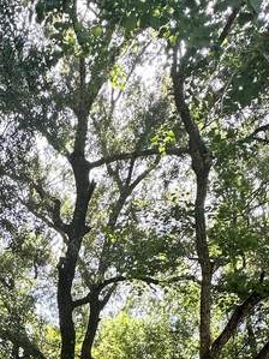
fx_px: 467
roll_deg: -1.6
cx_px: -31
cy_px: 439
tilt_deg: +13.9
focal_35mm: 45
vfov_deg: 33.5
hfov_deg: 28.9
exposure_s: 1/161
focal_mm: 2.22
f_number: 2.2
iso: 40
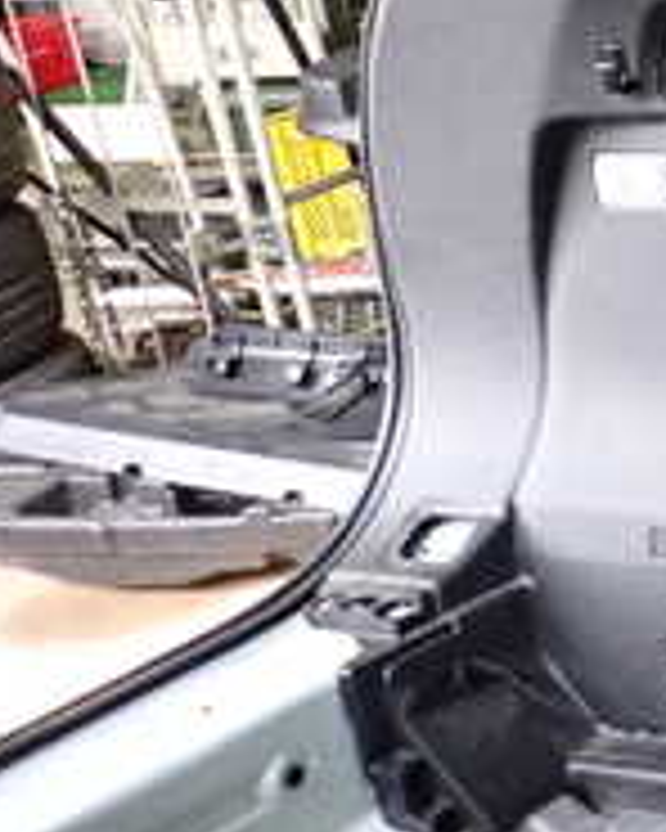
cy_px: 171
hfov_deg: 15.6
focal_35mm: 79
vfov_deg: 23.8
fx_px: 1946
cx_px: 1323
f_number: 2
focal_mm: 4.5
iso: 500
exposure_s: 1/30
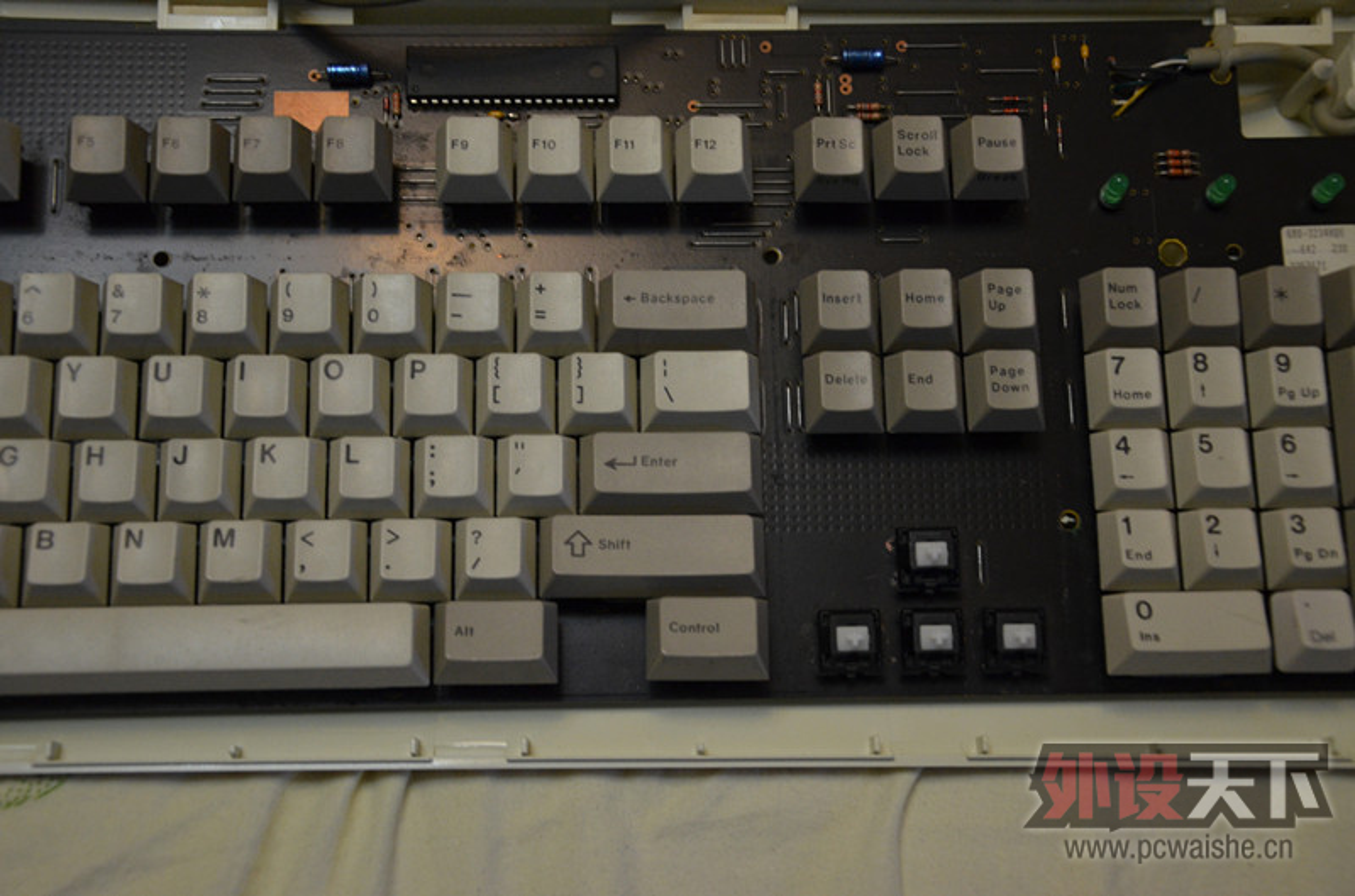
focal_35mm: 52
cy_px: 448
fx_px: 1971
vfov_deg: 25.6
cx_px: 678
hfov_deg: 37.9
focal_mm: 35
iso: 1600
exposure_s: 1/20
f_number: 4.5
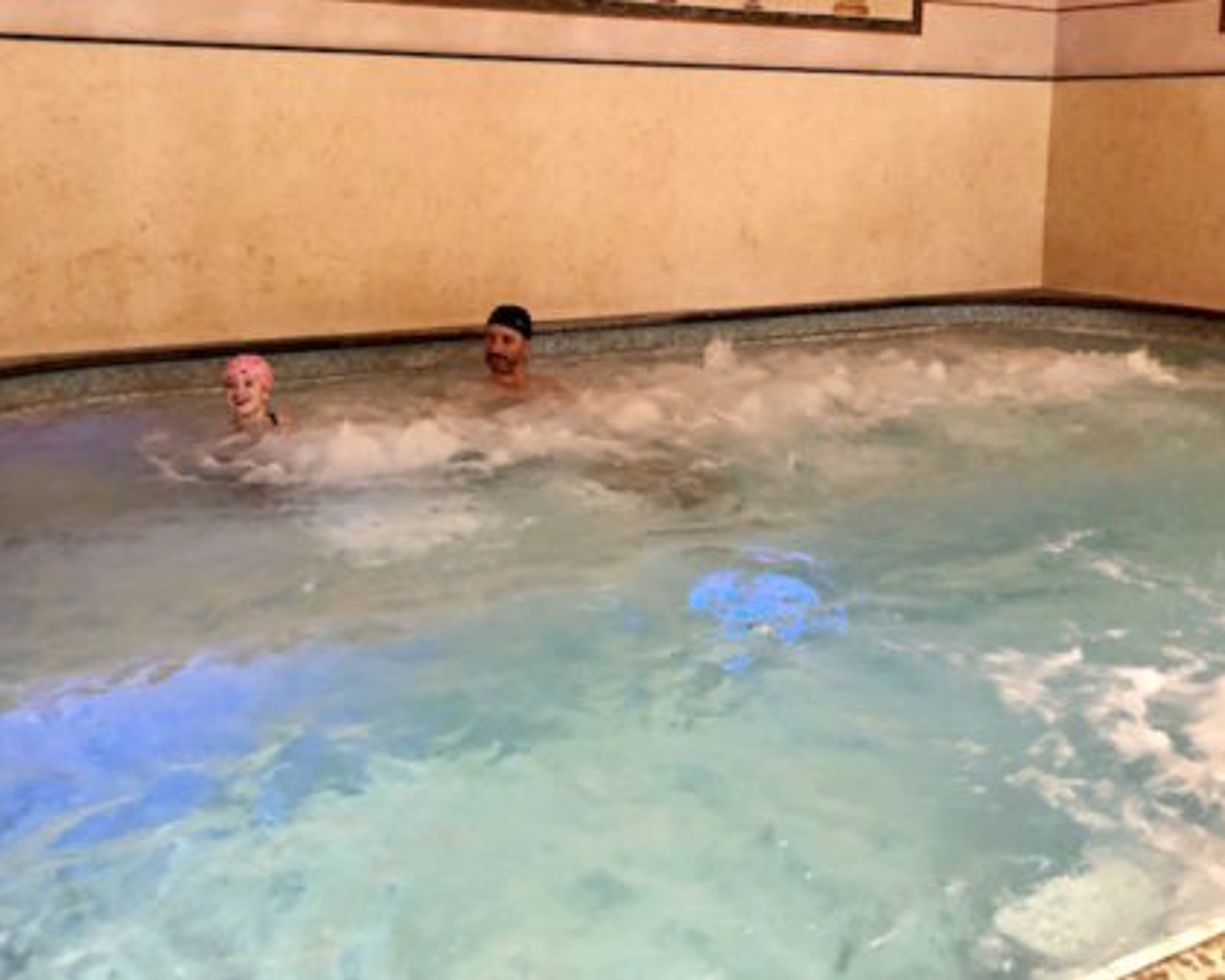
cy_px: 376
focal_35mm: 39
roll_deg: -0.3
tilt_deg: -9.2
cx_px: 589
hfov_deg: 46.8
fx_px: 1414
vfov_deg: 38.0
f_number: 1.8
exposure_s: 1/4
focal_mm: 4
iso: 80
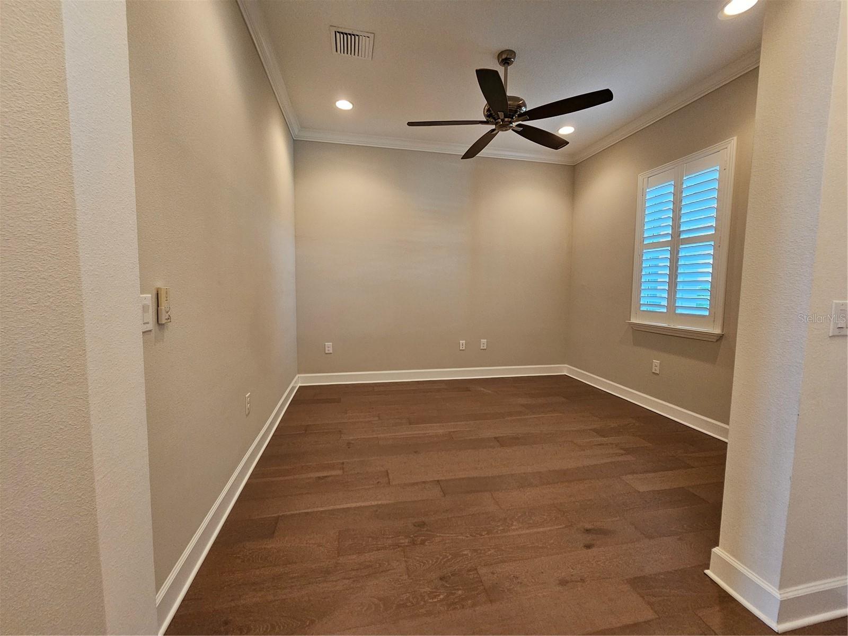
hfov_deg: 106.2
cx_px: 424
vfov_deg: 89.9
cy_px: 318
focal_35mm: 13
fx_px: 318
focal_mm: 2.2
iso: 400
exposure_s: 1/60
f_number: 2.2
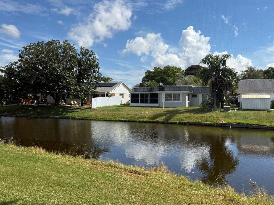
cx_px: 152
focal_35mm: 32
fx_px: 253
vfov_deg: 44.2
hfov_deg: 56.7
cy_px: 99
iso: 80
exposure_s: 1/3759
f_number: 1.78
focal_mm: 6.76
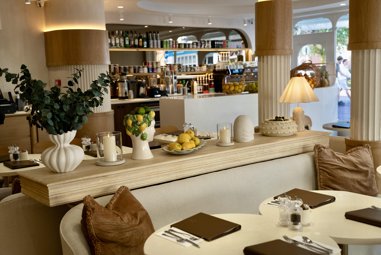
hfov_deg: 44.5
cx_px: 190
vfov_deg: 30.6
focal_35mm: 44
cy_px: 128
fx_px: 466
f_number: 4
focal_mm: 44
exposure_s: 1/160
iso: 500
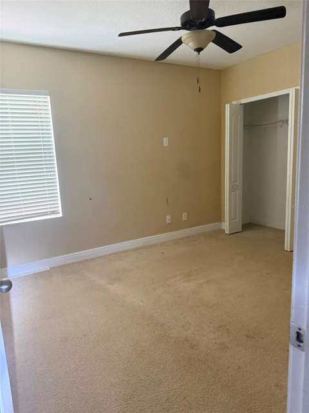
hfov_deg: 56.8
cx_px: 154
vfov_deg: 71.6
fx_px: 286
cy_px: 206
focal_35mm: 24
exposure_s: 1/60
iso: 640
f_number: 1.78
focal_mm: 6.76
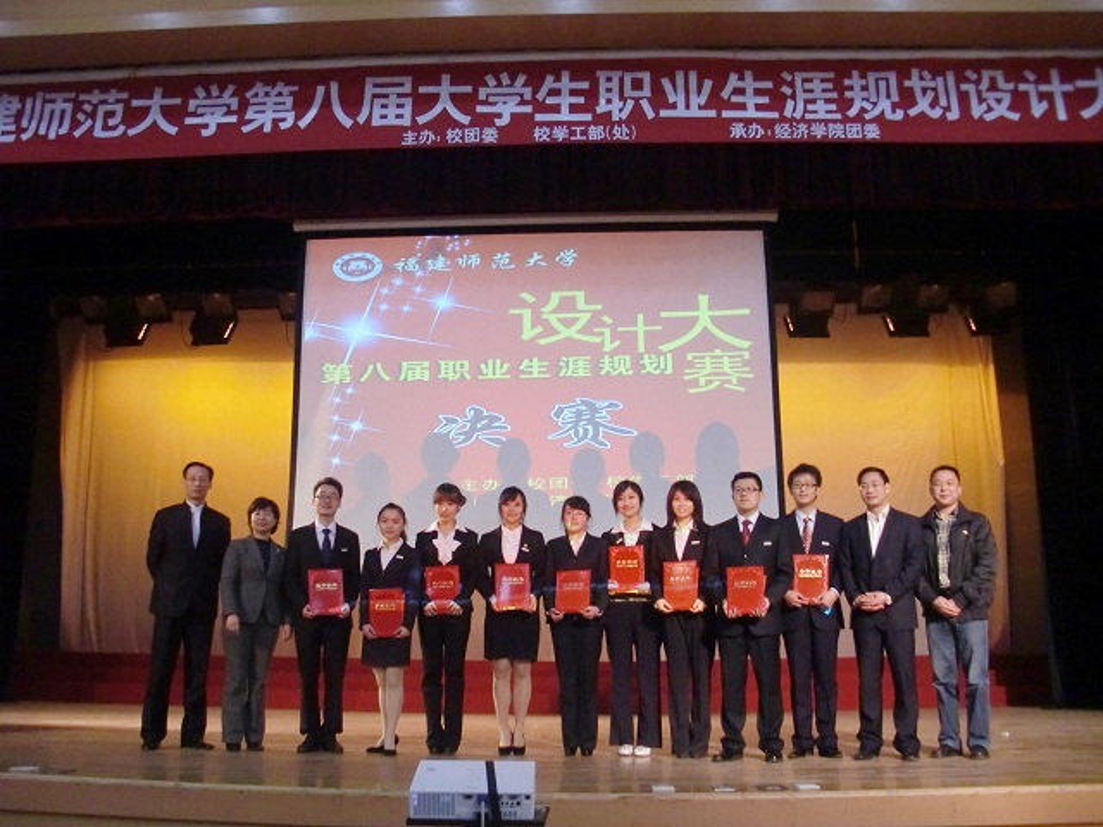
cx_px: 552
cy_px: 414
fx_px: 1147
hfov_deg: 51.4
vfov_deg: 39.7
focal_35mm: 36
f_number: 2.8
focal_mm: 6.3
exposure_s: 1/60
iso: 400
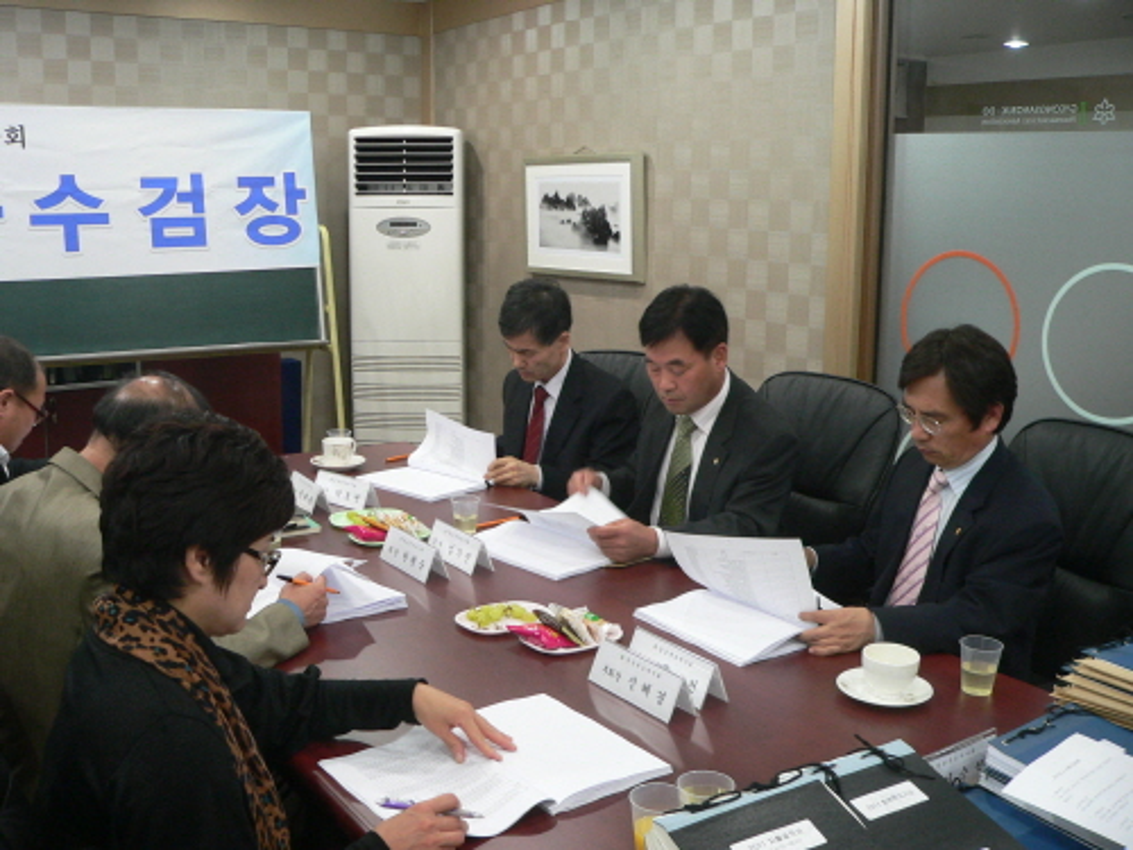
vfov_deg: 39.7
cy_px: 425
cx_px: 566
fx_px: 1178
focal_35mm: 36
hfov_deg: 51.4
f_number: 2.8
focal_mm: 6
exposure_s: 1/15
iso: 200
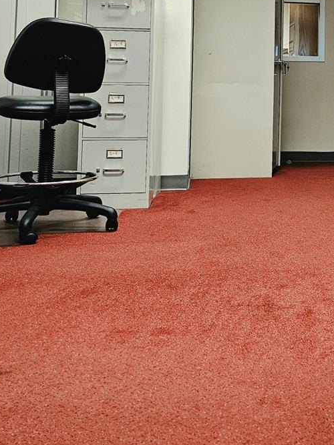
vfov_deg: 34.6
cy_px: 65
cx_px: 354
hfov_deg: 25.7
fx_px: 682
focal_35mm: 53
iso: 320
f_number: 1.7
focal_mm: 6.3
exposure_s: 1/120
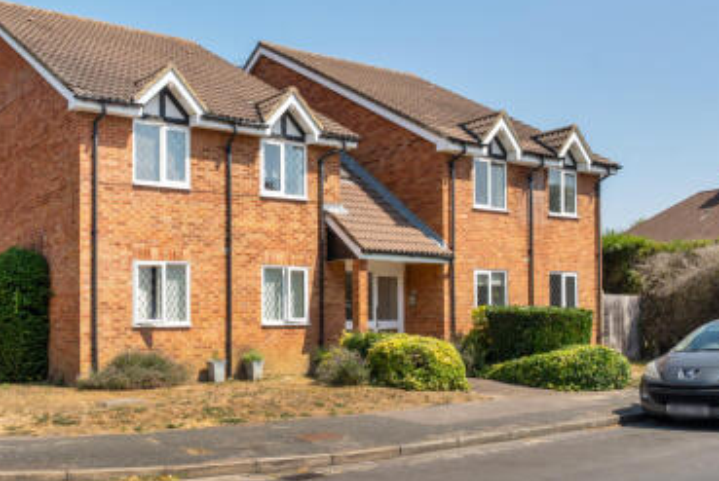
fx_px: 720
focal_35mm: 36
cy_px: 221
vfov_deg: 36.9
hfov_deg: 52.7
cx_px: 291
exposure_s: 1/400
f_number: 8
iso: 400
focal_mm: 19
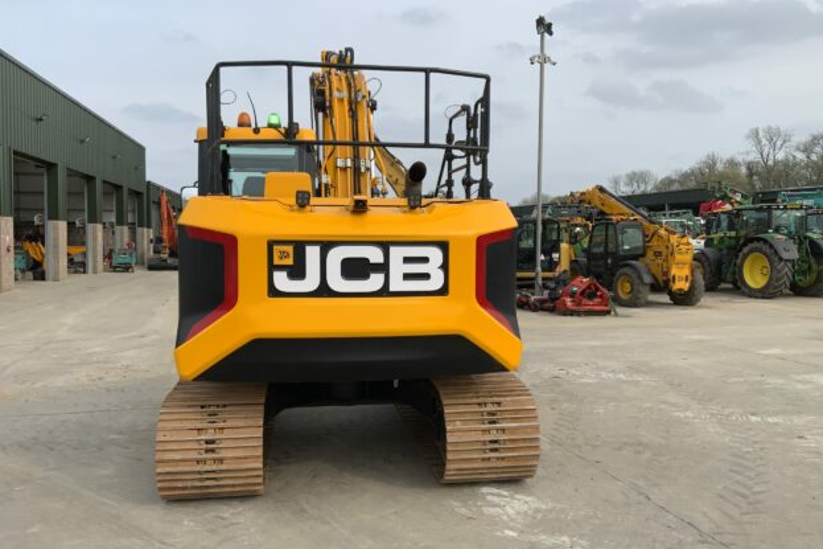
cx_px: 413
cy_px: 275
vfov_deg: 42.3
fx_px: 708
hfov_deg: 60.3
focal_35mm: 31
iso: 16
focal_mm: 3
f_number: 1.8
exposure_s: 1/1490
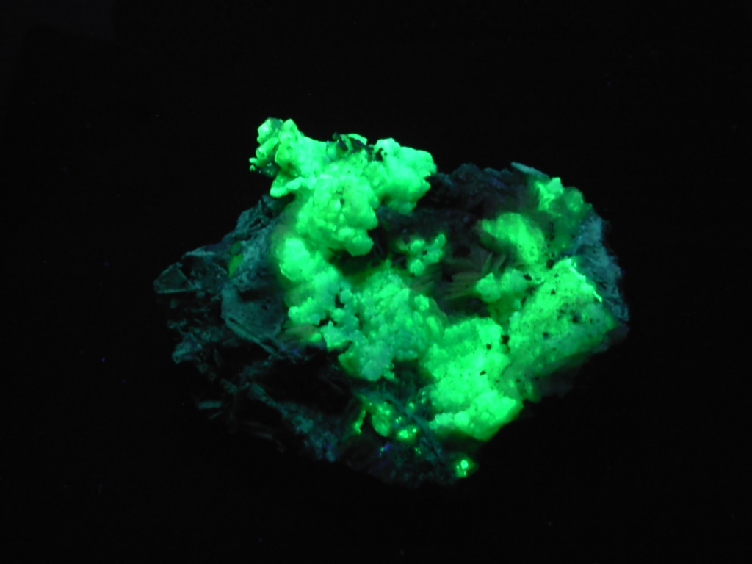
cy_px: 282
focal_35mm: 38
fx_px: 826
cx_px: 376
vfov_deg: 37.7
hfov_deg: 49.0
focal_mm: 6.3
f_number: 2.9
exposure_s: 1
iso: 159
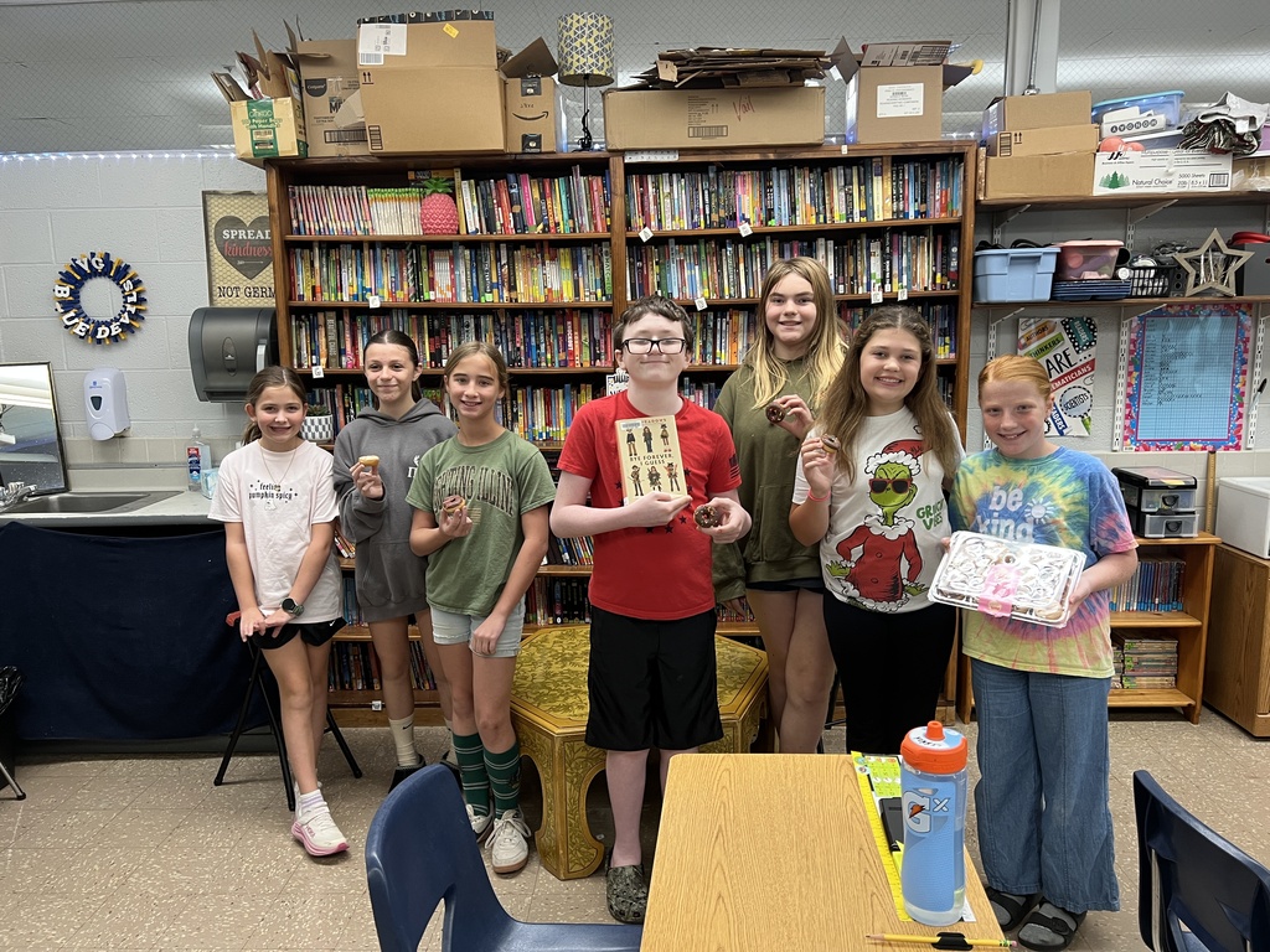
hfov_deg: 67.3
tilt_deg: -9.2
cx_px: 635
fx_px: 954
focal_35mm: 26
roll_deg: +1.8
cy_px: 476
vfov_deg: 53.1
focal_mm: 5.7
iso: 160
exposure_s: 1/60
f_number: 1.5
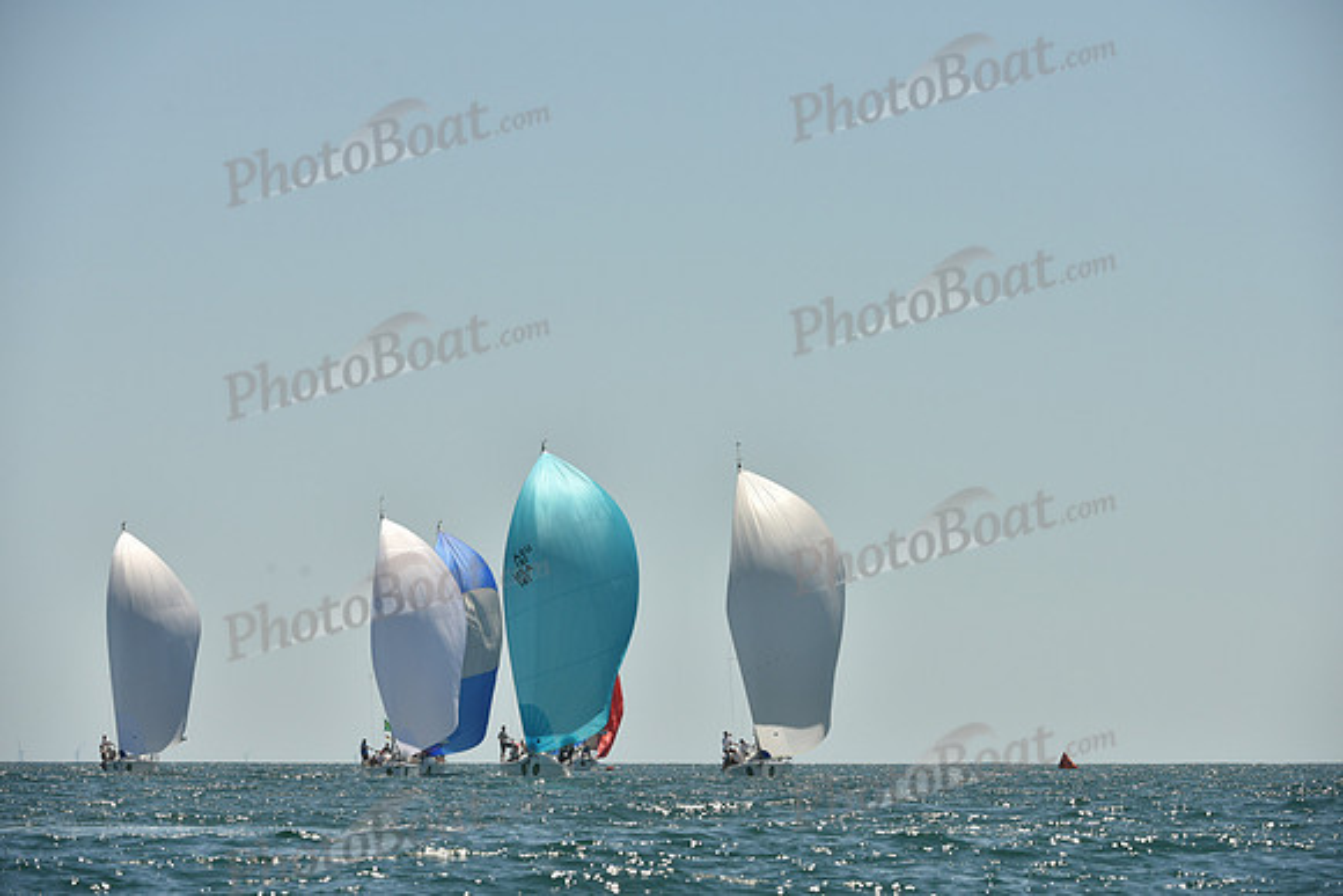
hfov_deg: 8.6
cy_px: 448
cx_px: 672
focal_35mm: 240
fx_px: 8955
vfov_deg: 5.7
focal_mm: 240
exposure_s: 1/1250
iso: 250
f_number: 8
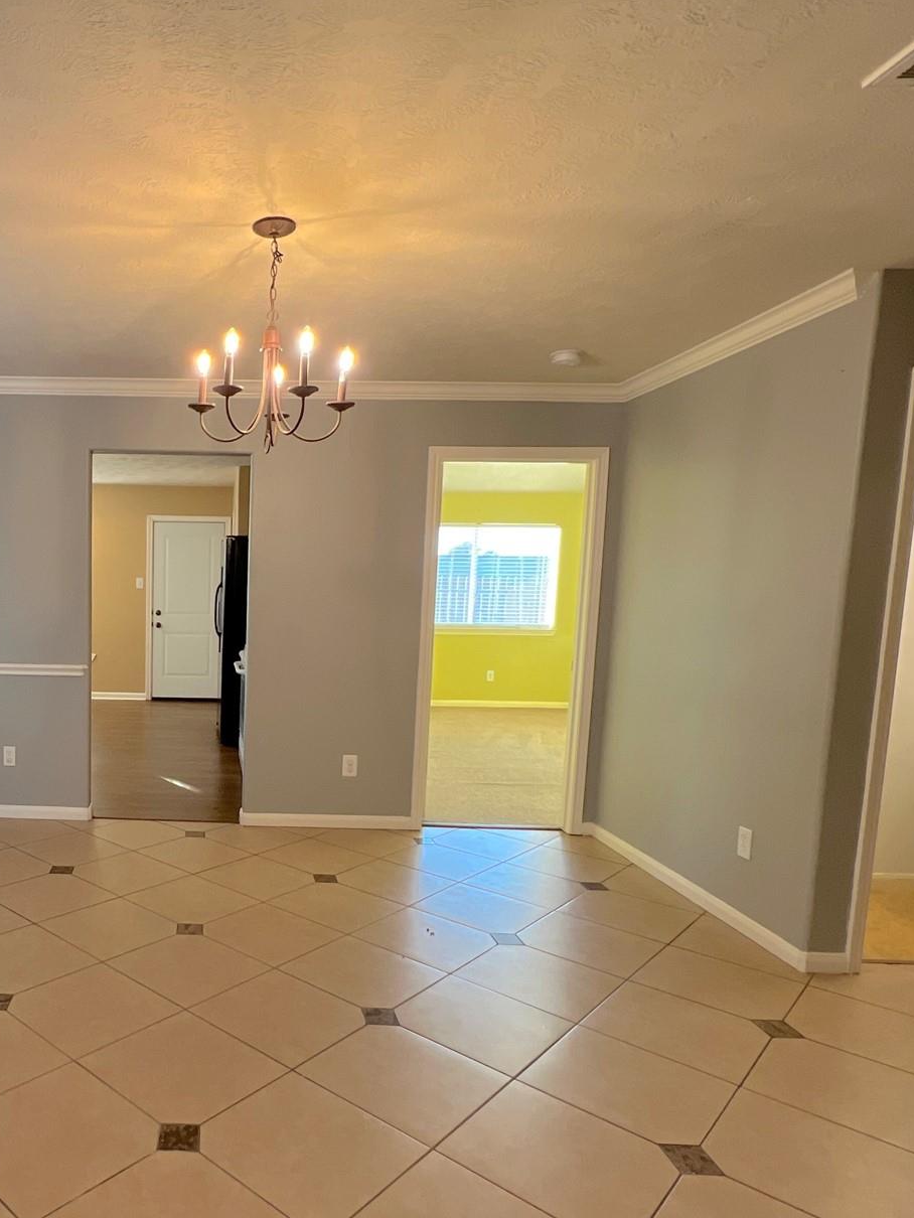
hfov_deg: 56.5
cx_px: 177
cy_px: 687
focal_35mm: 22
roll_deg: -0.9
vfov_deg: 76.0
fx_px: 774
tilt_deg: -5.7
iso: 125
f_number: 1.8
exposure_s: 1/60
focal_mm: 1.57
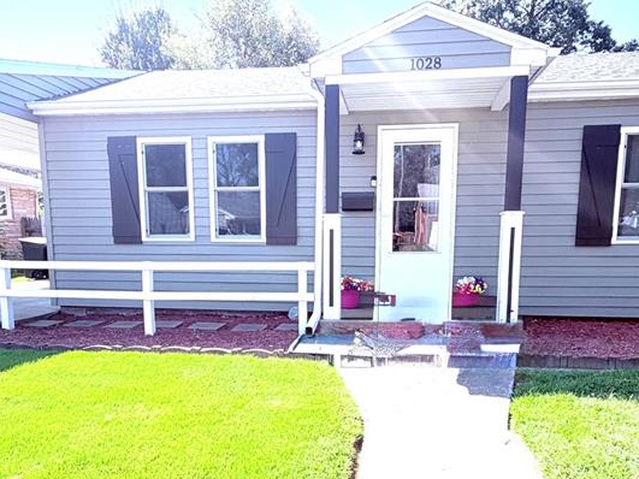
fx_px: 498
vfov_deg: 50.7
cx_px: 326
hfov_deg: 65.3
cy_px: 308
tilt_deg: -8.0
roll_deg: +0.9
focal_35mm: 27
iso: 32
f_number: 2.2
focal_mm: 2.22
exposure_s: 1/770
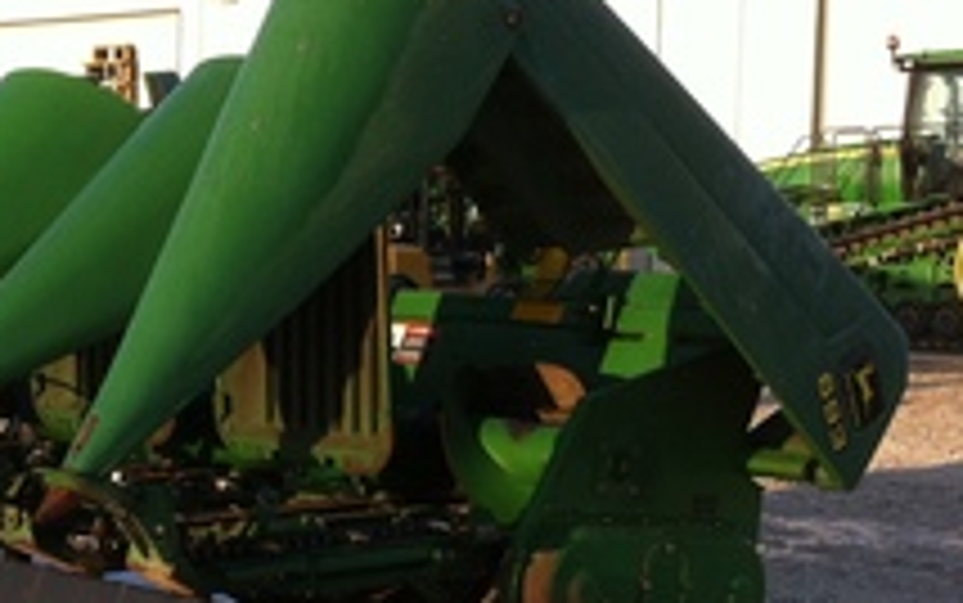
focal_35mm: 94
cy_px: 306
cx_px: 9
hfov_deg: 21.3
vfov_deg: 13.9
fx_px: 2468
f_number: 2.8
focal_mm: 3.85
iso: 80
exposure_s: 1/569
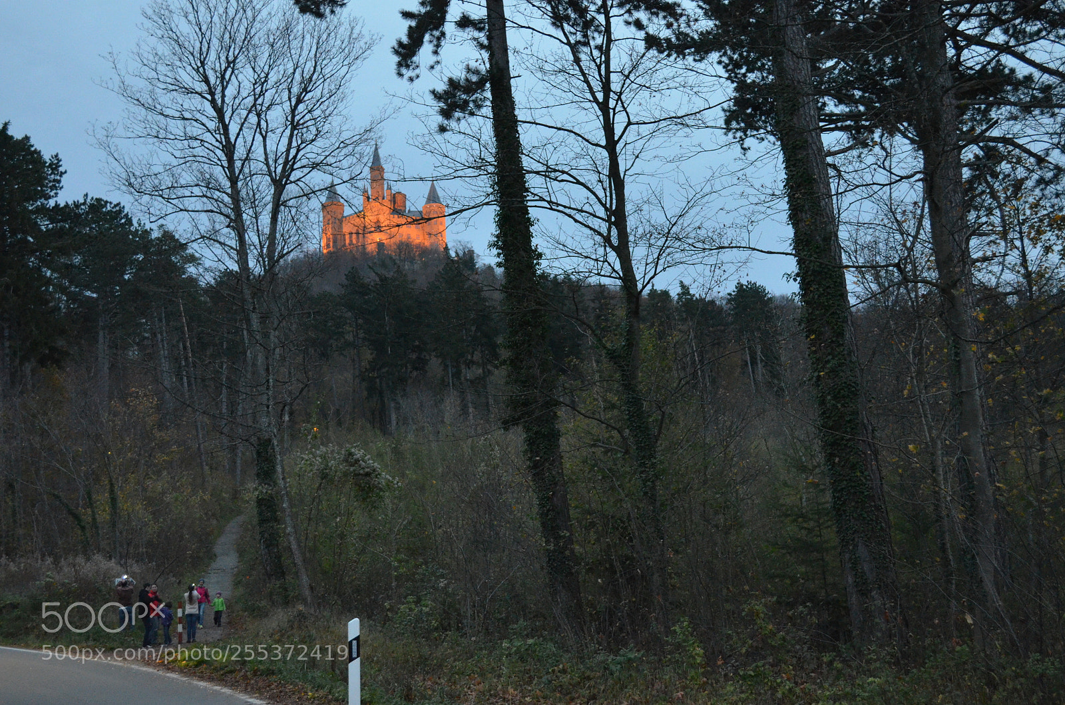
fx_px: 1328
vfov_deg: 29.7
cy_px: 352
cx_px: 532
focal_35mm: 45
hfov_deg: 43.7
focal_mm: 30
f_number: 4.5
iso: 3200
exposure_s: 1/30
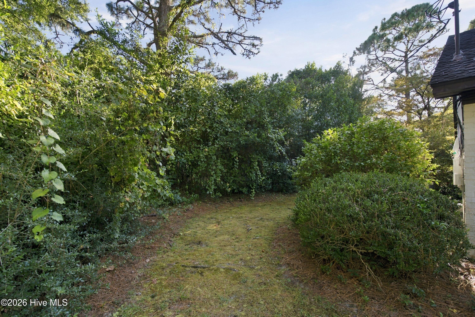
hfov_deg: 93.3
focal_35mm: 17
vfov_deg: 70.4
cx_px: 238
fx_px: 224
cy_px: 158
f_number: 5.6
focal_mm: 17
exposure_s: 1/200
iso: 400
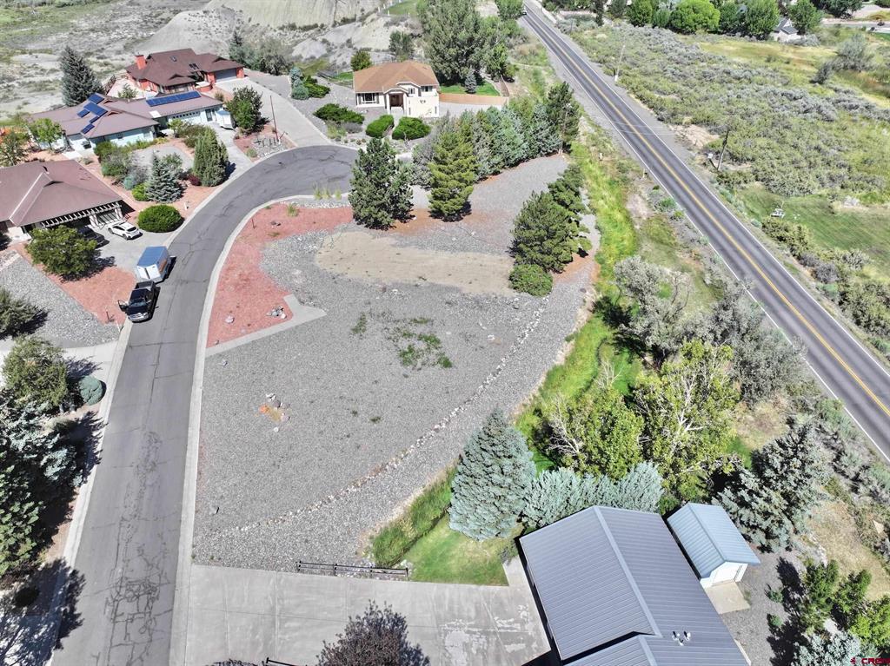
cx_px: 445
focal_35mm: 24
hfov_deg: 71.6
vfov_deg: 56.8
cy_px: 333
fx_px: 617
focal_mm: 12.29
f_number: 2.8
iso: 100
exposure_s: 1/1600
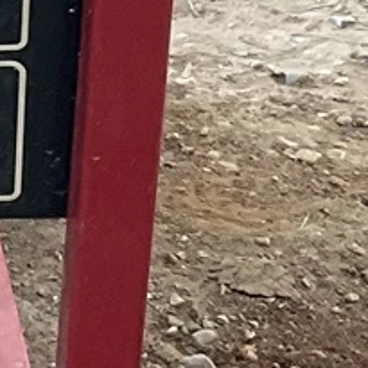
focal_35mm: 250
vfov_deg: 6.9
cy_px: -253
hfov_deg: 6.6
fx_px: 3007
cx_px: -544
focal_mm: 3
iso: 40
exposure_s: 1/122
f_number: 1.8
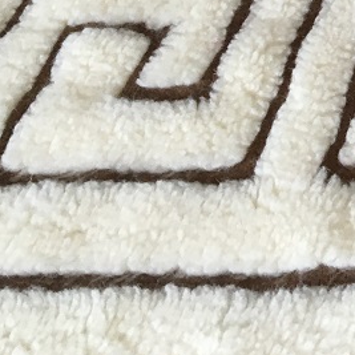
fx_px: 1114
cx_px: 596
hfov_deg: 15.9
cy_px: -85
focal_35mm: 96
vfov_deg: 17.2
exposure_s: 1/33
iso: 100
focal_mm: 4.15
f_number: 2.2
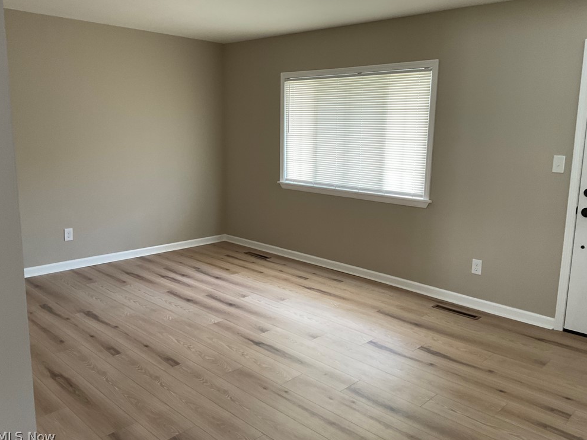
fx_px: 509
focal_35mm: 30
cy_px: 219
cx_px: 297
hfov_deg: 60.0
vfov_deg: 46.8
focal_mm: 3
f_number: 1.8
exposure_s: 1/60
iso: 64
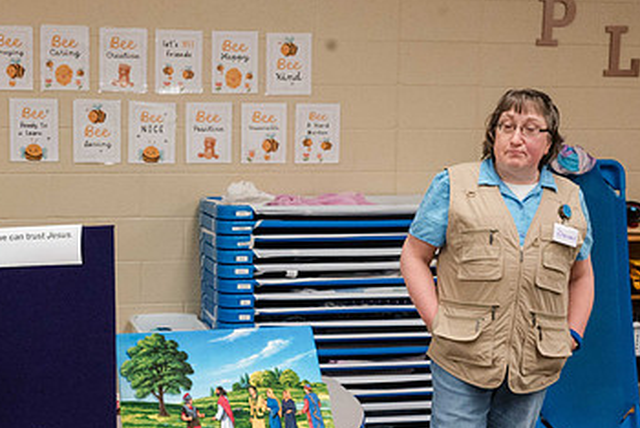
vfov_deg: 21.8
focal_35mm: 62
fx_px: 1103
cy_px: 302
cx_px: 183
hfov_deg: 31.9
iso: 6400
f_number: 8
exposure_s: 1/250
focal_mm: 35
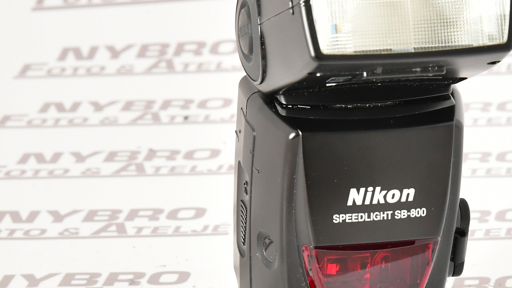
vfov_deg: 6.4
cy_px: 181
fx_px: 2593
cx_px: 385
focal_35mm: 191
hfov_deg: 11.3
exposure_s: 1/200
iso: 1600
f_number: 13
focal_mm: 100
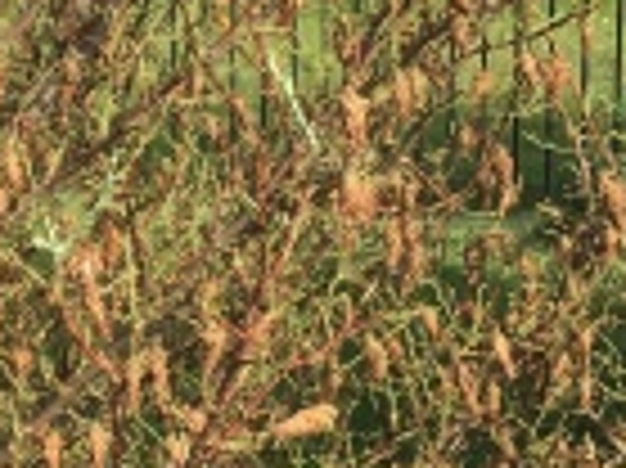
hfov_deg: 14.1
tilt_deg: -12.5
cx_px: -194
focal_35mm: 134
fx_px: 2421
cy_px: 302
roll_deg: +1.2
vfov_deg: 11.0
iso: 25
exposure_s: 1/718
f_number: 2.2
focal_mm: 4.15
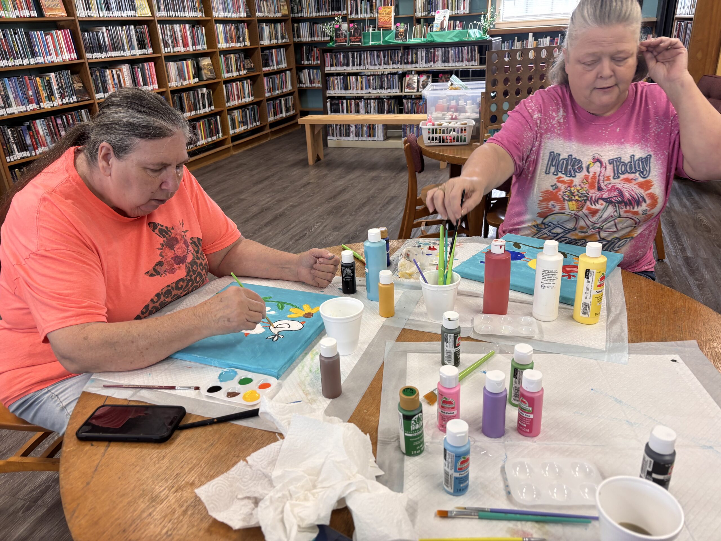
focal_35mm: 26
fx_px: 542
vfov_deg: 53.1
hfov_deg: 67.3
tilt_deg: -23.2
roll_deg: +2.7
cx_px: 360
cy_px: 270
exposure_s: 1/60
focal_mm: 5.96
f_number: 1.6
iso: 64
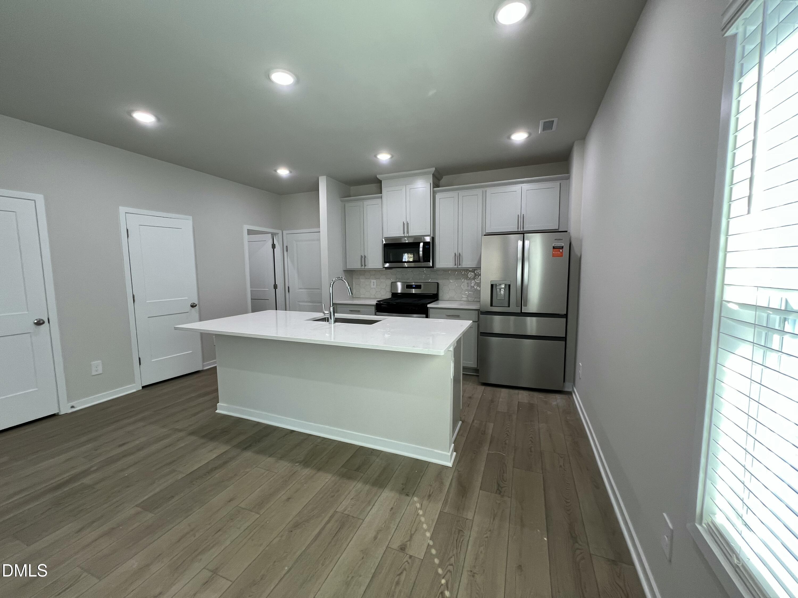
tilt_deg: -6.4
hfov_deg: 106.2
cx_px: 399
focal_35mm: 13
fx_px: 300
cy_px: 299
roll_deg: +0.7
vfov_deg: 89.9
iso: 125
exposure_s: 1/120
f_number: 1.8
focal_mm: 1.57
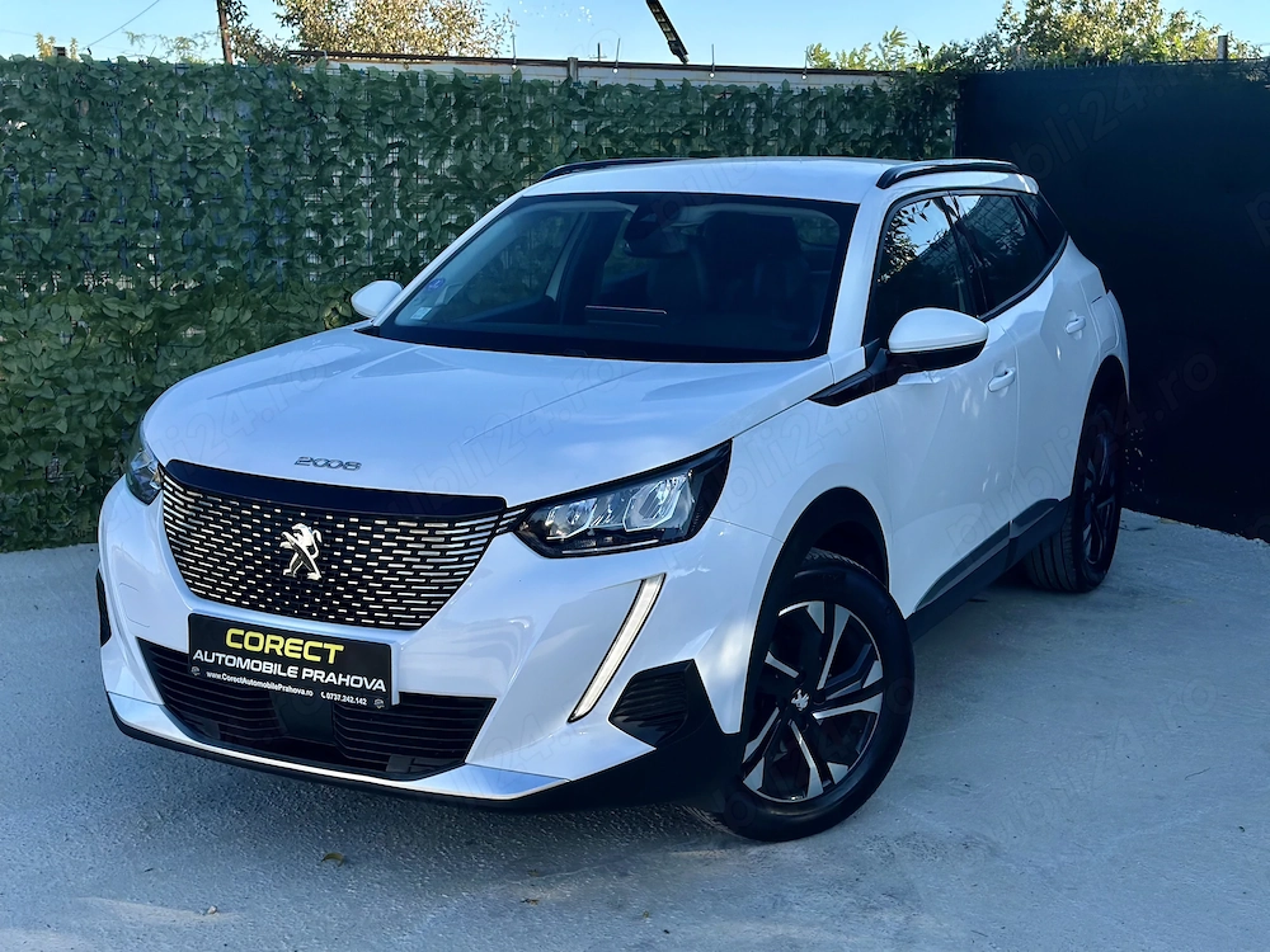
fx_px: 1761
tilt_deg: -9.3
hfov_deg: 39.7
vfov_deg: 30.3
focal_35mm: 48
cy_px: 476
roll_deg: -0.4
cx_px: 635
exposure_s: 1/2976
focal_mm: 6.86
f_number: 1.78
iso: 100
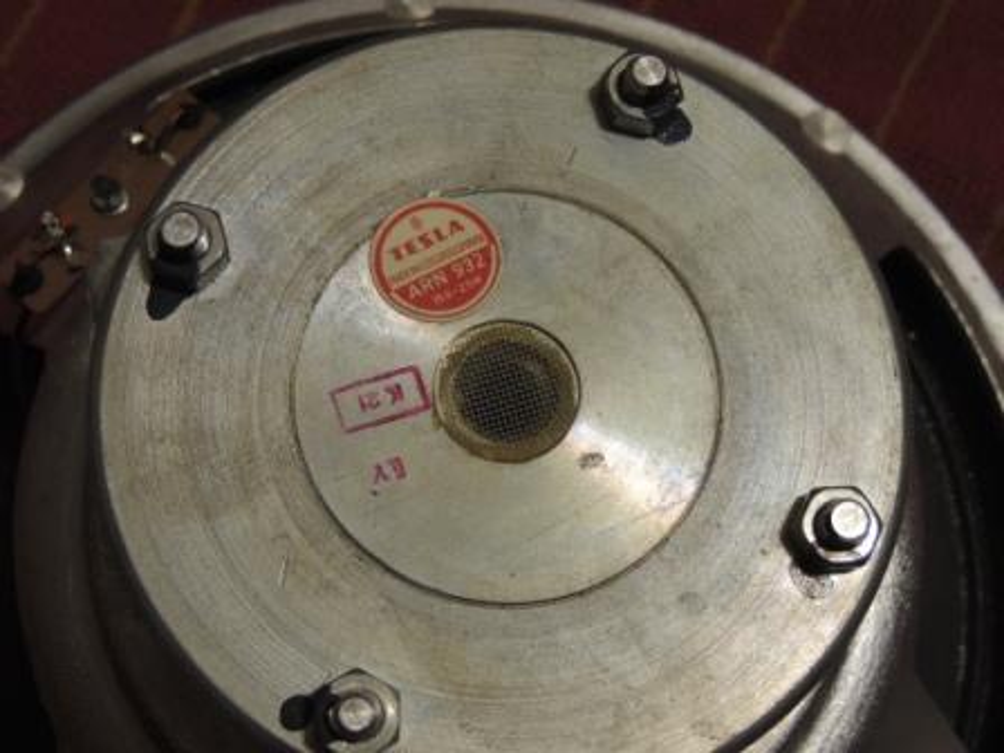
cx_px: 502
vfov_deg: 29.1
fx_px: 1450
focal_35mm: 50
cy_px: 376
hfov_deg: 38.2
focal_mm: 8.9
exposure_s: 1/20
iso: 400
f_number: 3.6
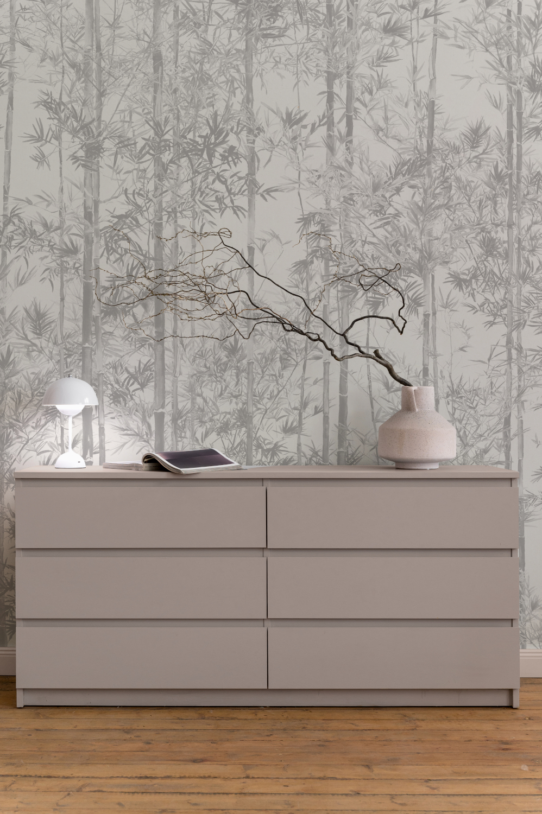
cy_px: 407
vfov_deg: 42.8
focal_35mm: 46
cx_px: 271
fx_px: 1040
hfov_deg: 29.2
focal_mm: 46
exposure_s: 1/20
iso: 400
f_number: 5
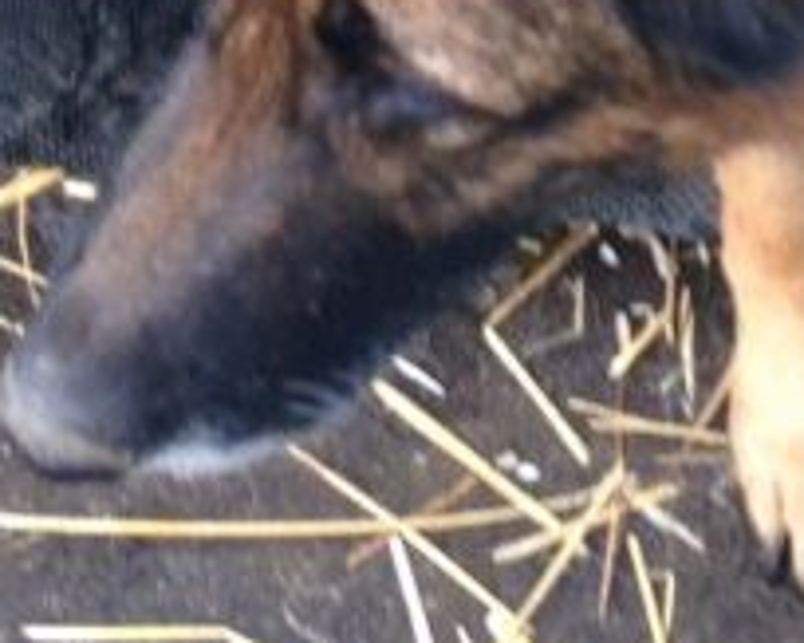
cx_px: 662
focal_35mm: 162
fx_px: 3853
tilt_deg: -37.9
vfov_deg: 8.9
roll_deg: +1.5
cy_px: -686
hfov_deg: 11.9
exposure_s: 1/60
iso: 50
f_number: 2.4
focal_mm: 4.12
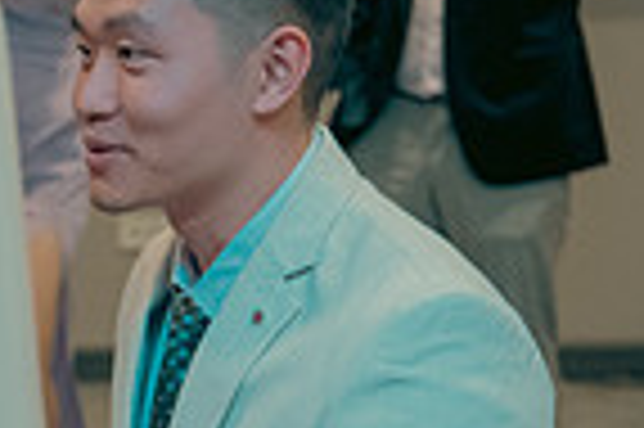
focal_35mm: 150
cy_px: 547
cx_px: -621
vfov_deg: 9.0
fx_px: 2680
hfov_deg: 12.2
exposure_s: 1/160
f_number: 3.5
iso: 2500
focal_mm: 37
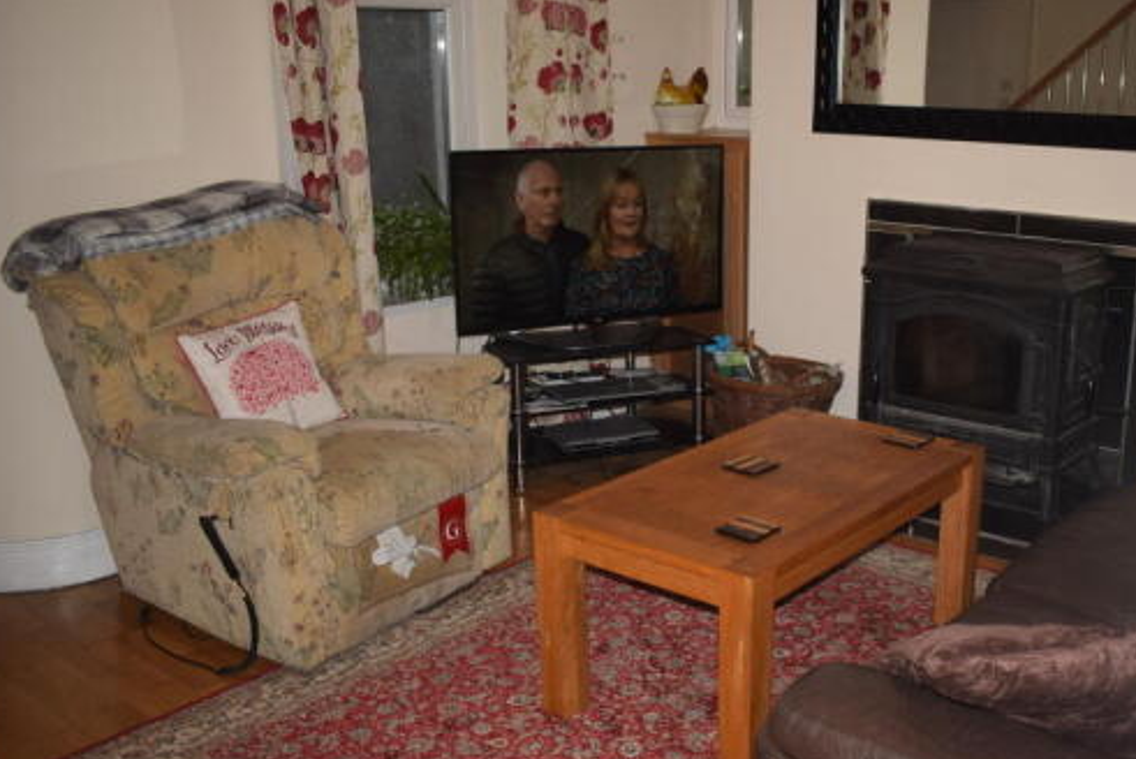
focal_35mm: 36
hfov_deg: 52.4
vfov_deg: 36.9
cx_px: 728
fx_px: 1137
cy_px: 425
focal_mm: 18
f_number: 3.5
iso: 100
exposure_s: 1/60
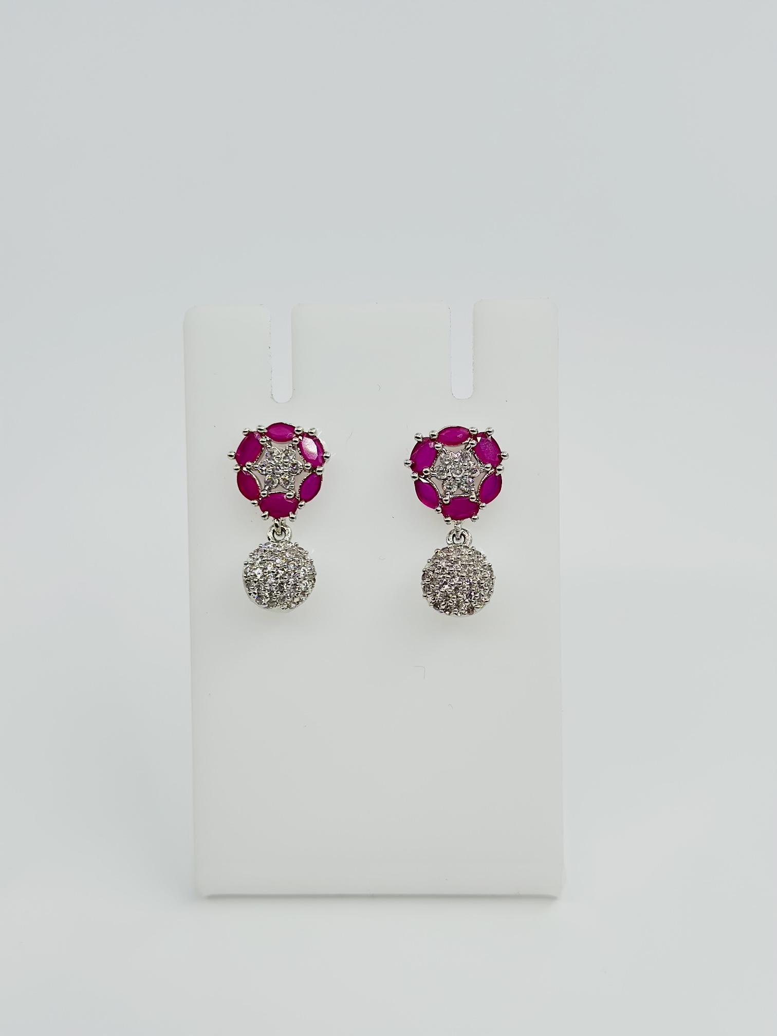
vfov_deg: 39.7
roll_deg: +1.7
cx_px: 388
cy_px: 518
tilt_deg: -24.4
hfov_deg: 30.3
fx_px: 1437
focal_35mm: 48
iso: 80
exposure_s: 1/1030
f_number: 1.78
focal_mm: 6.86
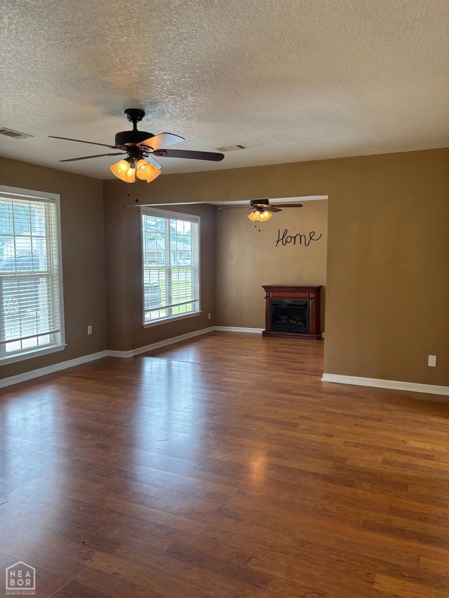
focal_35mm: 26
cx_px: 224
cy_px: 299
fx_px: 449
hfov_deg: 53.1
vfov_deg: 67.3
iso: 80
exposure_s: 1/120
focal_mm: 5.96
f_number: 1.6
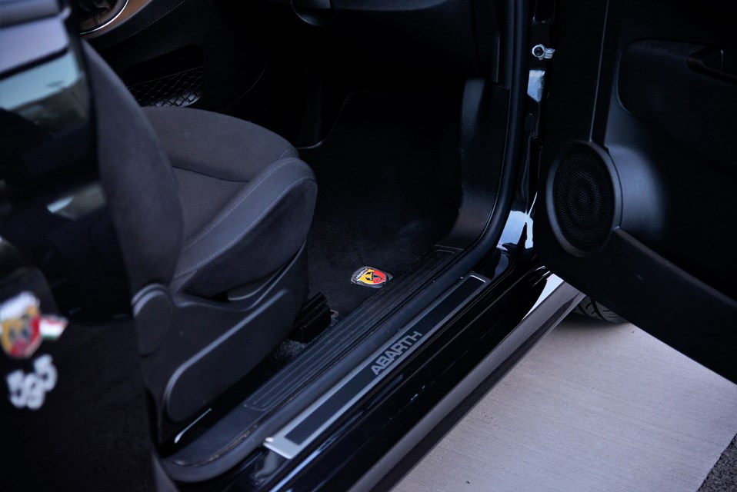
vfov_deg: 19.5
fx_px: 1434
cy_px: 246
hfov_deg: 28.8
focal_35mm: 70
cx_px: 368
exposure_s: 1/25
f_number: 4
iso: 1000
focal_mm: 70
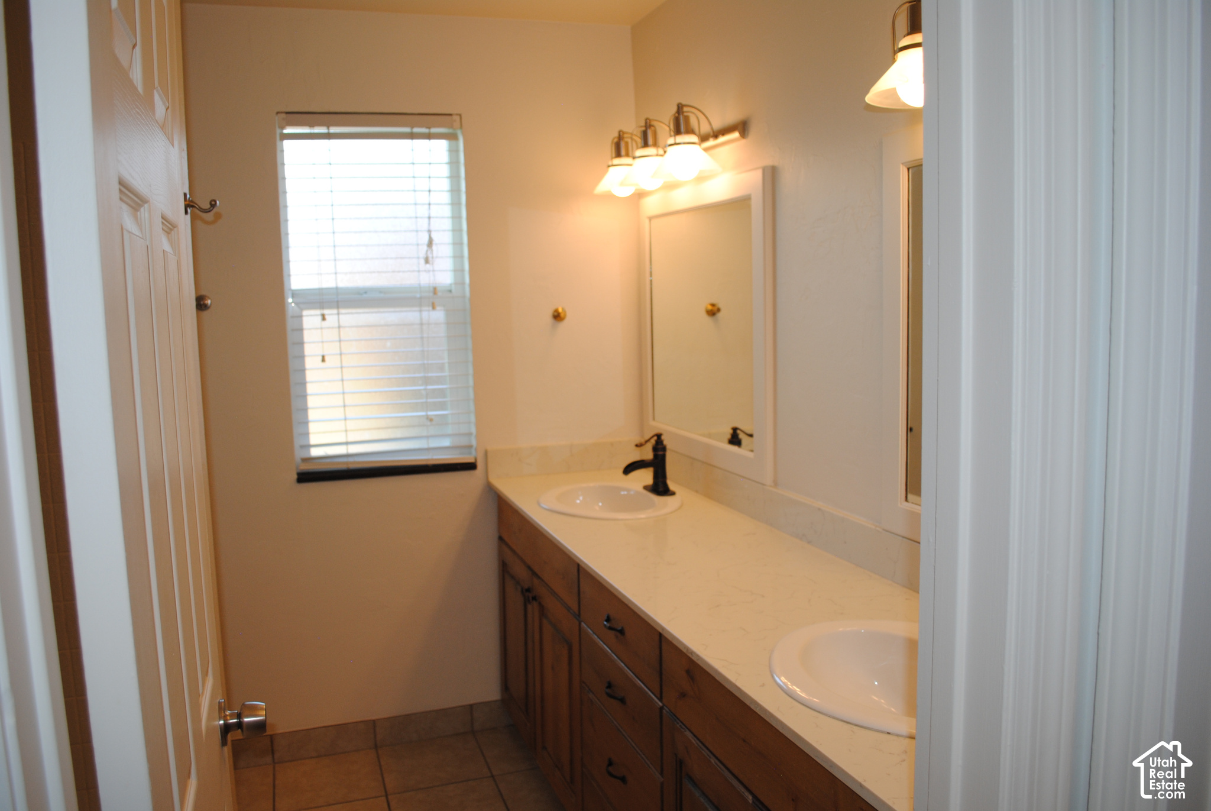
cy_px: 406
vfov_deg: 48.1
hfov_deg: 67.3
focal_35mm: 27
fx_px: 909
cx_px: 606
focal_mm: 18
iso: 200
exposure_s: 1/80
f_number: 3.5
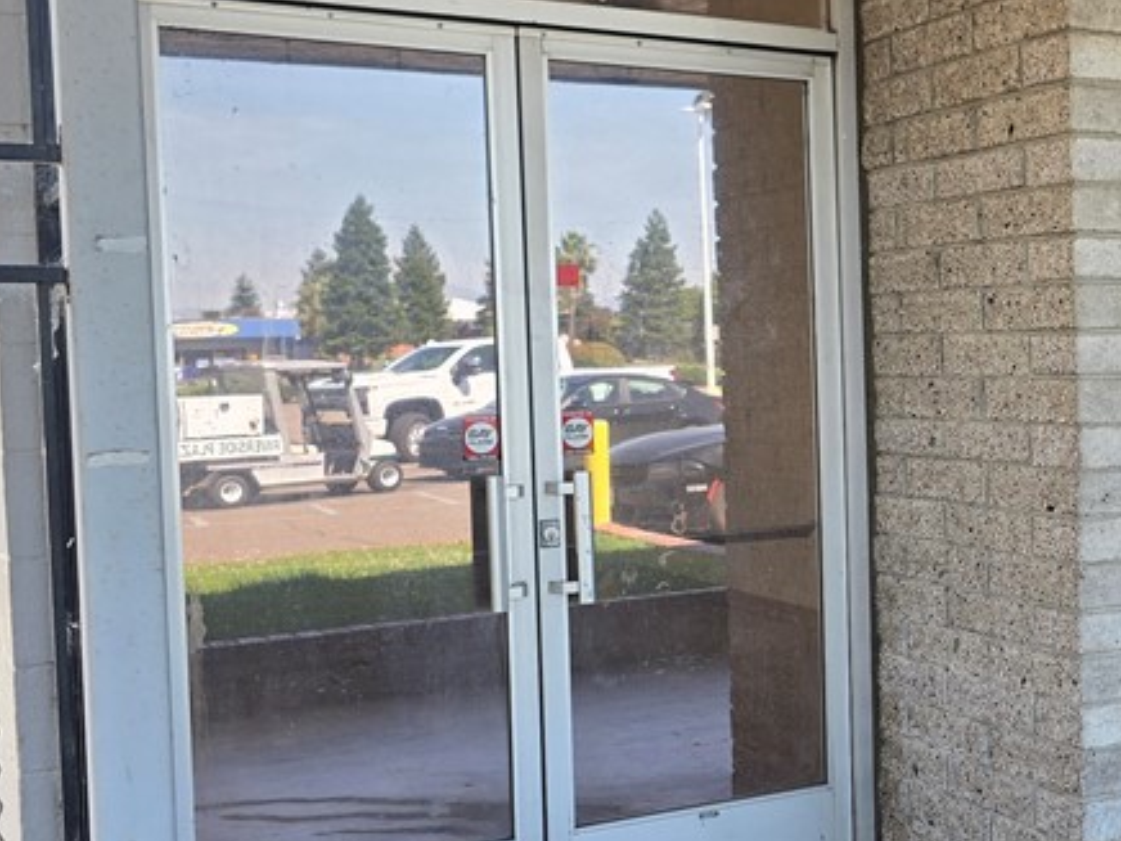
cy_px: 406
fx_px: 1749
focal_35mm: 54
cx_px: 1206
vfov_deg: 27.0
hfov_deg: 31.8
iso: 25
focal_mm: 6.3
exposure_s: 1/180
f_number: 1.7
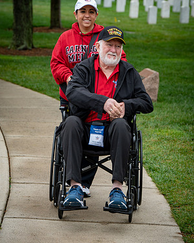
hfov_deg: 11.3
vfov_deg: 14.1
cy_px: 107
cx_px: 97
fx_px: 983
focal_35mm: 137
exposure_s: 1/100
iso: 250
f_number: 6.3
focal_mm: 120
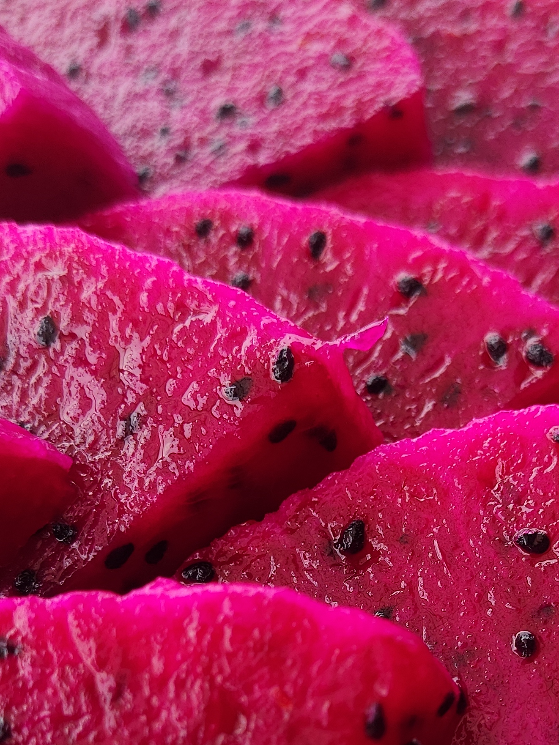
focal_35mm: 63
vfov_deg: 29.8
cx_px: 368
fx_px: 1356
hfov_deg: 23.2
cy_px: 630
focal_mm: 4.68
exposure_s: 1/50
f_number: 1.8
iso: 65
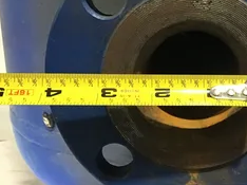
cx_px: 194
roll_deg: -3.6
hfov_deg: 35.2
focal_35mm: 53
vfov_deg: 27.4
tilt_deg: -14.5
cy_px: 115
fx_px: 378
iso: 200
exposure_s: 1/17
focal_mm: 3.3
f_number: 2.4
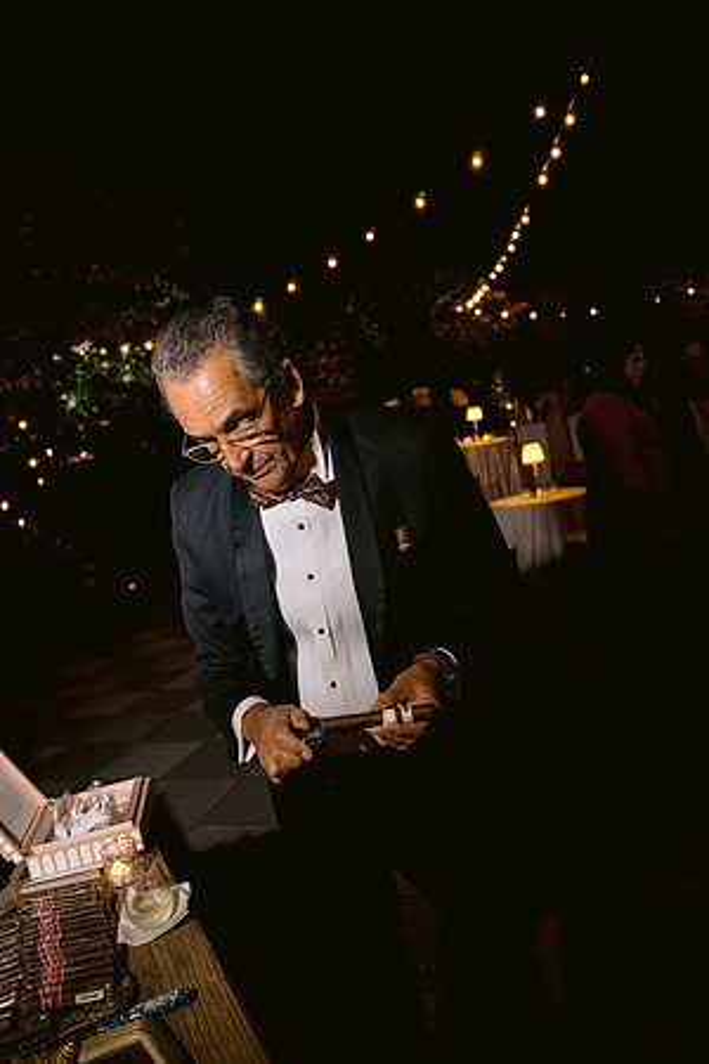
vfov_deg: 65.5
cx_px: 354
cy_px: 532
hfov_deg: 46.4
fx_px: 827
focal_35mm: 28
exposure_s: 1/80
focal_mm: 28
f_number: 4
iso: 800
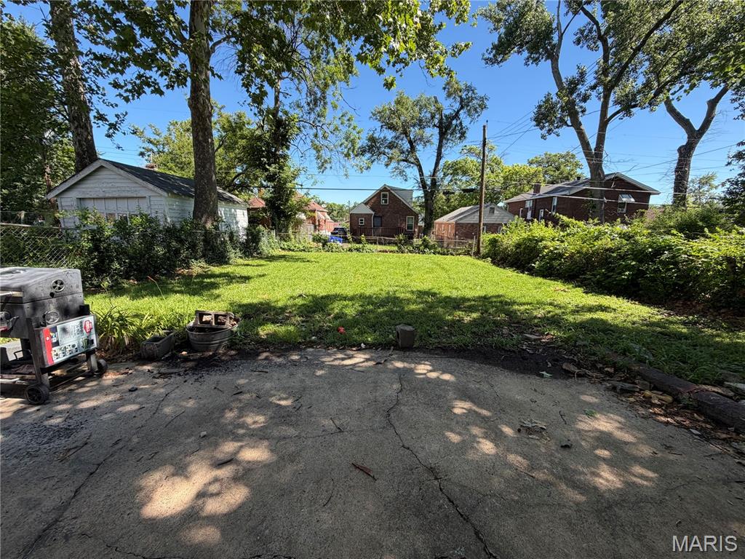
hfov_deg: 102.1
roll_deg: -0.4
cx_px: 372
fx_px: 301
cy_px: 280
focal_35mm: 14
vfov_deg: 85.7
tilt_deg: -11.6
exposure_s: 1/502
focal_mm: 2.22
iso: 50
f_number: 2.2
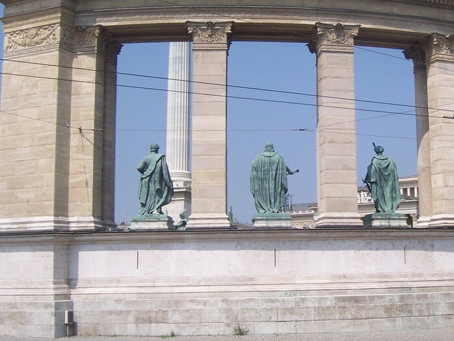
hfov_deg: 34.4
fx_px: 722
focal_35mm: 55
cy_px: 123
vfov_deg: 26.5
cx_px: 321
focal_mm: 6.2
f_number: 4.5
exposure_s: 1/640
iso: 80
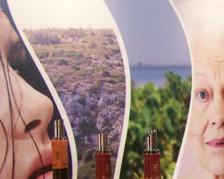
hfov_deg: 16.4
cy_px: 173
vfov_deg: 13.8
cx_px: 305
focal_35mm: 110
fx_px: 729
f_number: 2.8
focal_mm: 6.3
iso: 100
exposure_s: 1/30
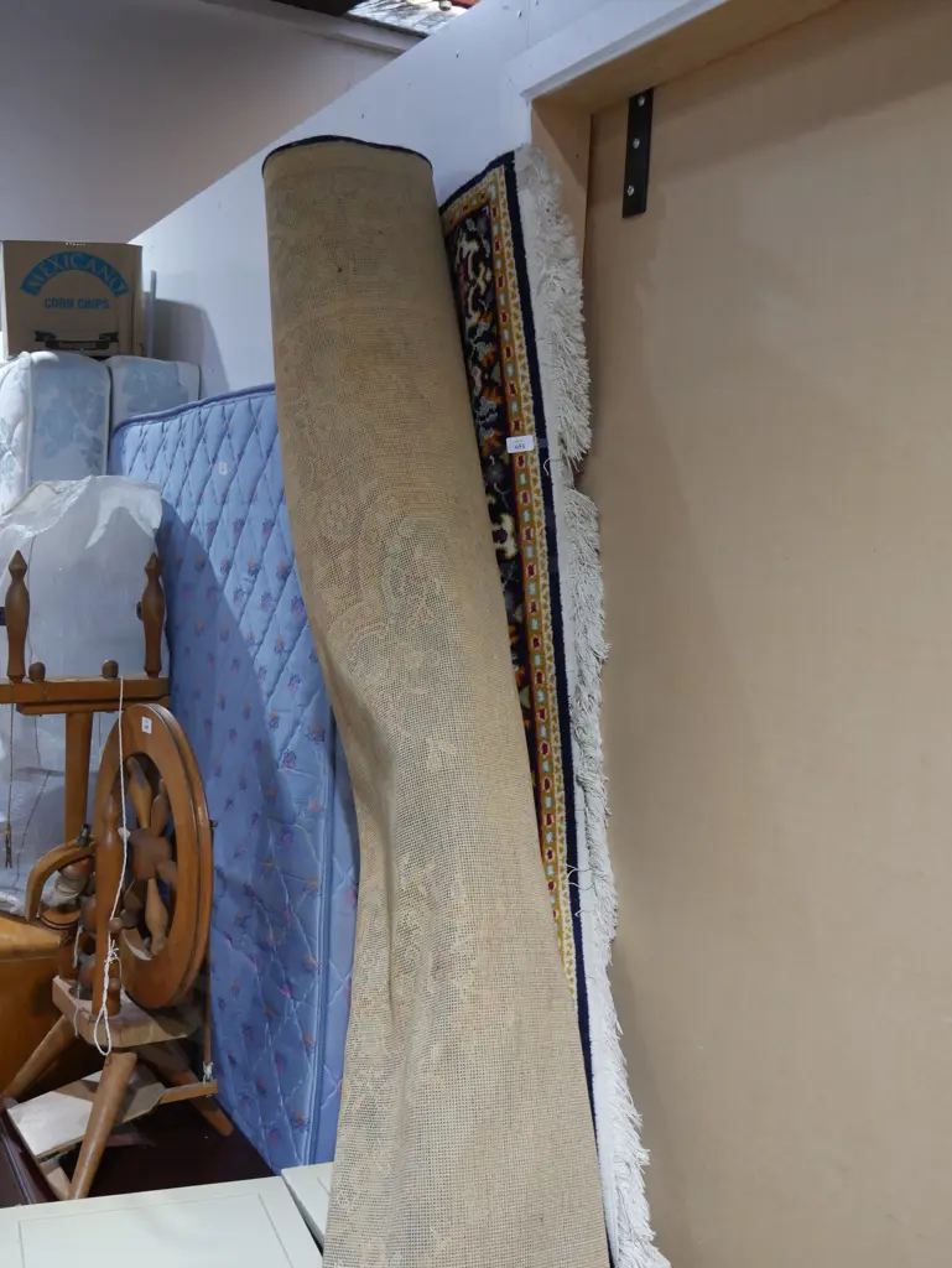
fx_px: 1392
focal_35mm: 38
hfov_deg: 37.8
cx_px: 476
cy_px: 634
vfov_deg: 49.0
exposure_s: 1/60
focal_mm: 19
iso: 640
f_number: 4.1
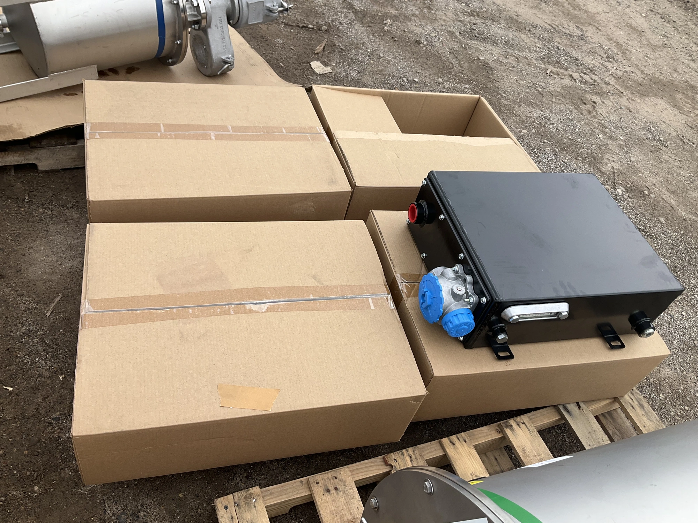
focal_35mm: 29
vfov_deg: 48.2
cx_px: 349
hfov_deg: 61.7
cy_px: 262
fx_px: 585
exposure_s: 1/461
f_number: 1.8
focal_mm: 3
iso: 25
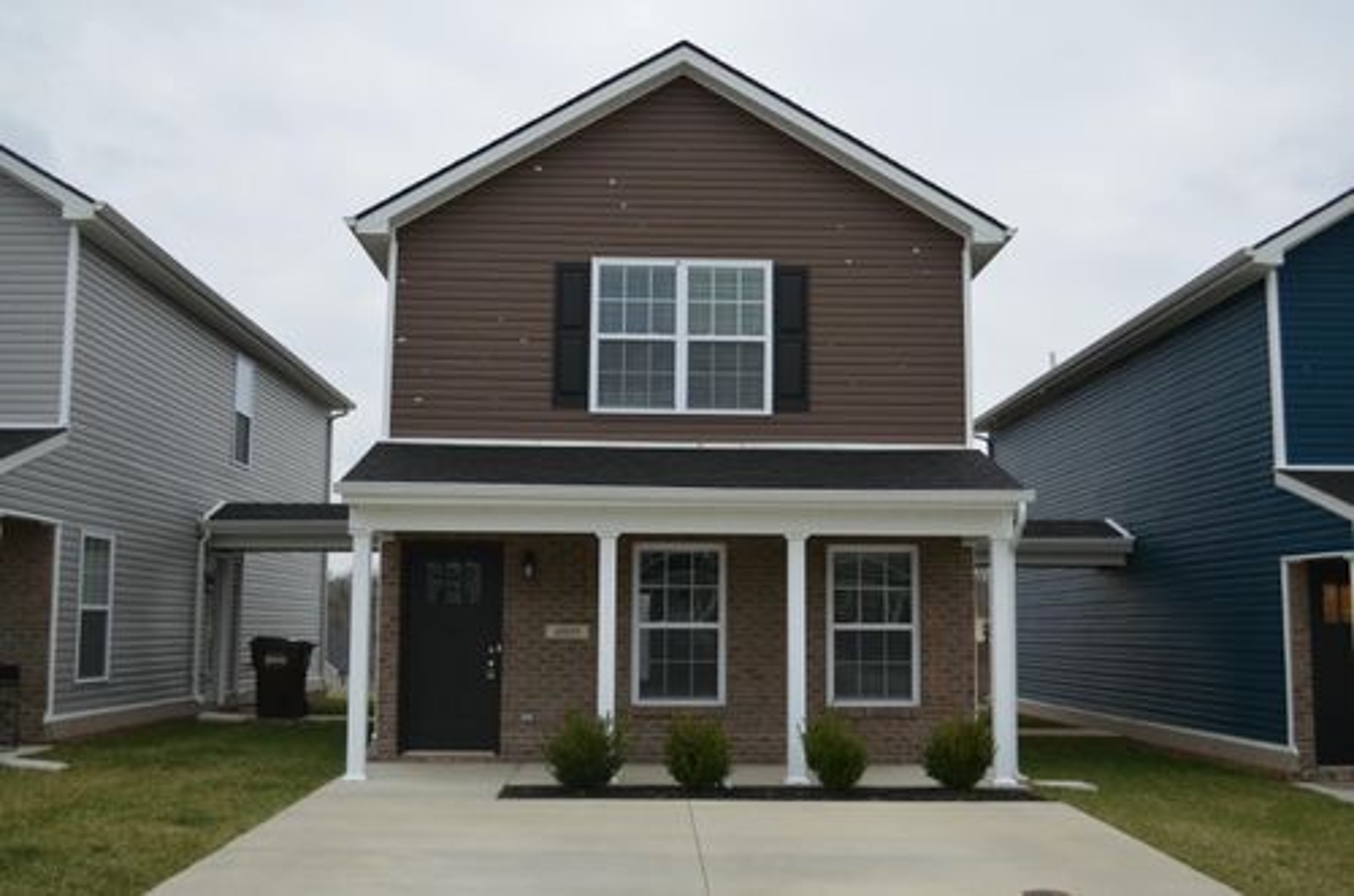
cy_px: 448
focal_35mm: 36
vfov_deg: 36.7
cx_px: 677
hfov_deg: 53.2
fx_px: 1351
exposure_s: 1/1000
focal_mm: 24
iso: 800
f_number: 4
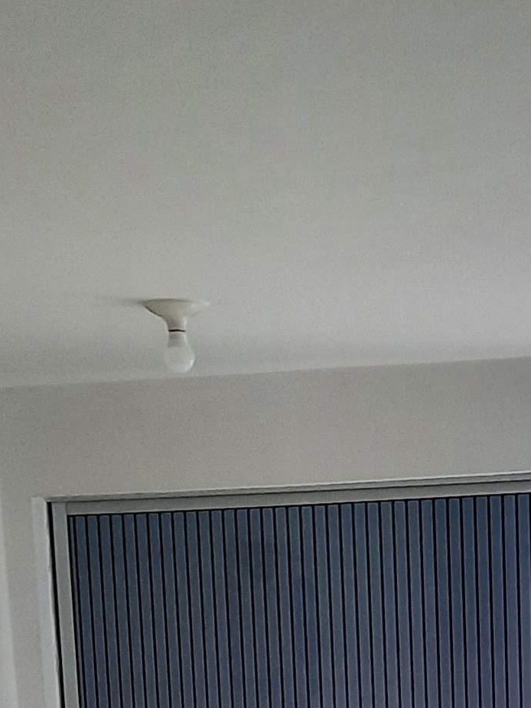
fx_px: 2210
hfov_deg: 13.6
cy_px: 1094
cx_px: 495
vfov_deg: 16.4
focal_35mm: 108
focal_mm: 4.6
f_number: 2
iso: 64
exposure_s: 1/60
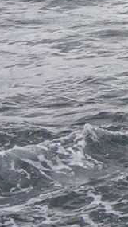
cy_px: -296
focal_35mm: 257
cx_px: 766
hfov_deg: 3.9
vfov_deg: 7.8
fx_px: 1546
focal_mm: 35
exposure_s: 1/250
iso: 2500
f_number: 13
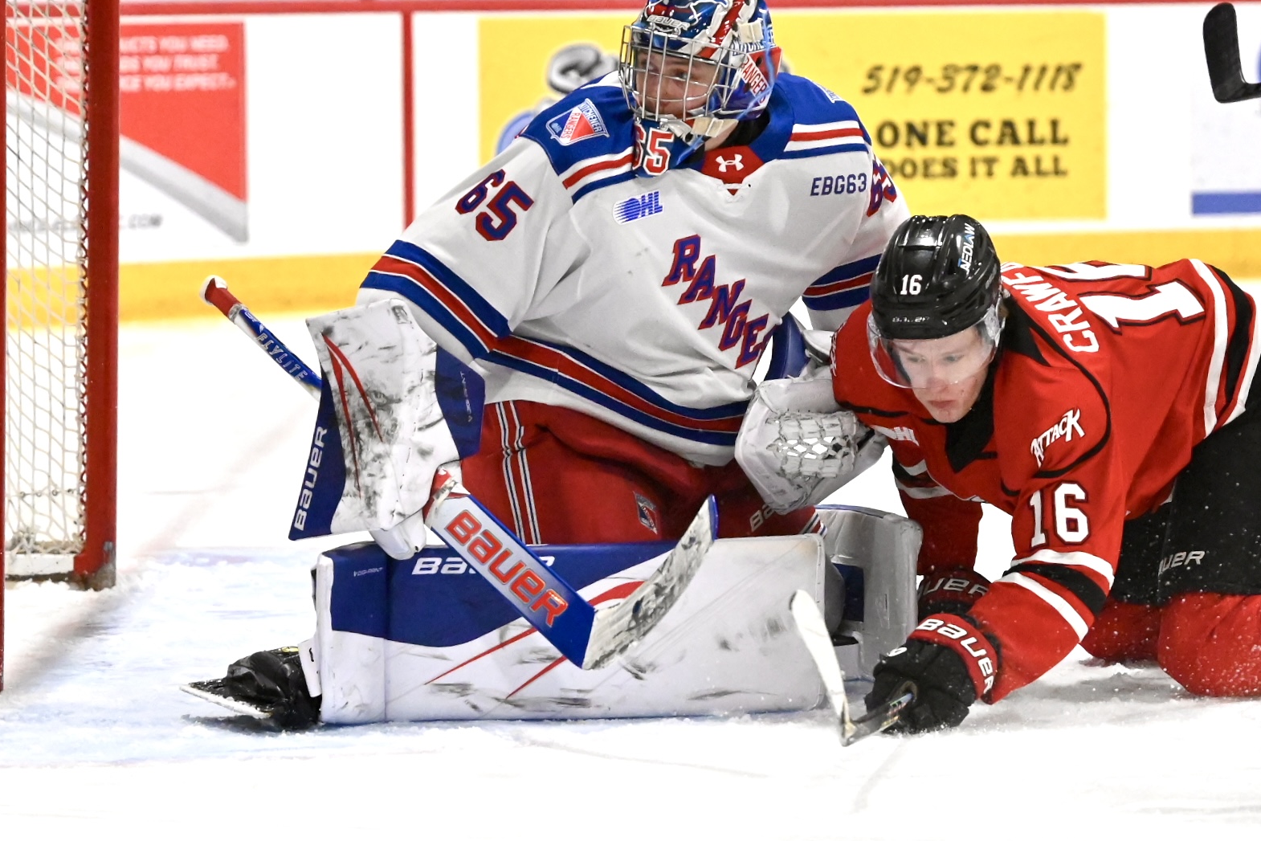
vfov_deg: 7.9
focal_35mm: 173
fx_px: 6060
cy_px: 347
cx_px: 699
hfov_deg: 11.9
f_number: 2.8
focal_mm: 86
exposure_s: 1/4000
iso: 6400
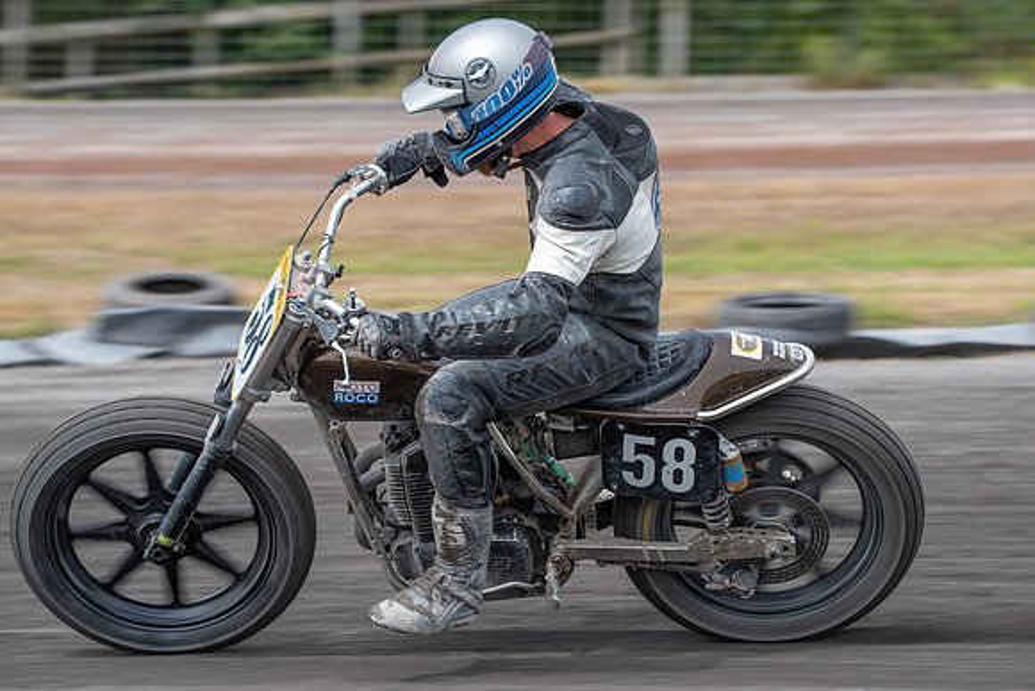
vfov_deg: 7.5
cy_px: 351
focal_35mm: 182
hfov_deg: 11.3
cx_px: 533
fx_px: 5243
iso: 200
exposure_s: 1/400
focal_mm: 175
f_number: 7.1
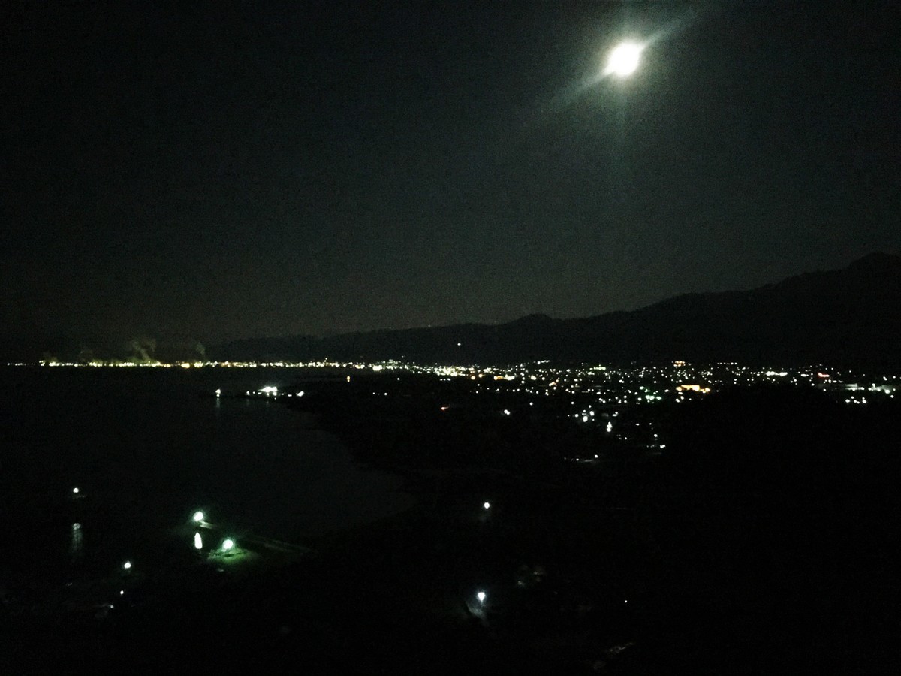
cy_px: 338
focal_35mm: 29
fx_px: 755
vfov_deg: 48.2
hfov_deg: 61.7
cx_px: 450
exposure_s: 1/4
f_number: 2.2
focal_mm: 4.15
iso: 2000
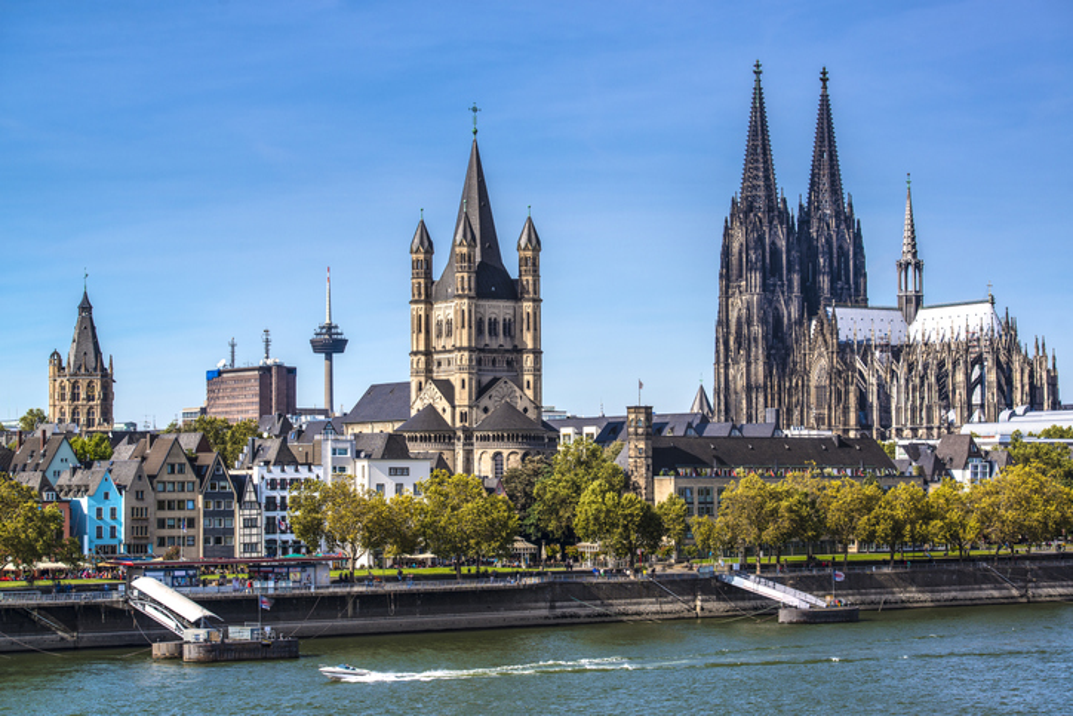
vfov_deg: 17.1
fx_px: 2385
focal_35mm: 80
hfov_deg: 25.4
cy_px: 358
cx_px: 536
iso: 100
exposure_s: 1/100
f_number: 6.3
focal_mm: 80
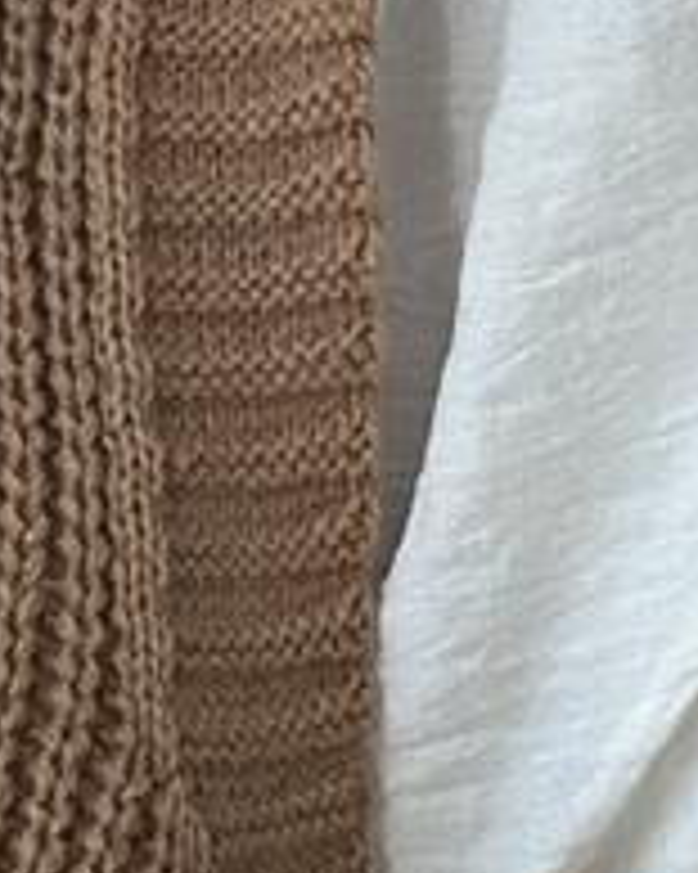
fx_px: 7339
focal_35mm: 284
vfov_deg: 6.7
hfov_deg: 5.4
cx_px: -486
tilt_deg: -2.3
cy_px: 1168
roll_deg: +0.7
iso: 250
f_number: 1.78
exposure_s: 1/60
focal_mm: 6.86
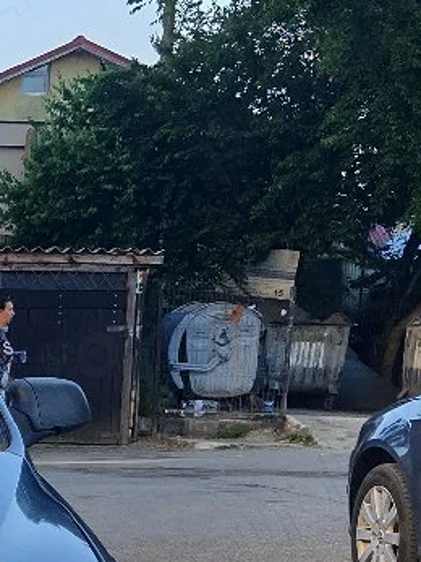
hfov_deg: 13.2
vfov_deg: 19.2
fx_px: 1623
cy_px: 522
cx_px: -366
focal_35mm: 100
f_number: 1.7
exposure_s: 1/714
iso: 50
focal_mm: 4.32
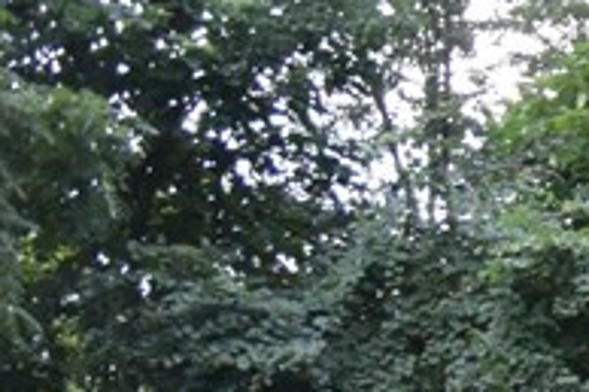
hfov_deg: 10.9
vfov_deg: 8.6
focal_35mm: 151
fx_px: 2468
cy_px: 802
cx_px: 1542
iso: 500
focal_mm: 10
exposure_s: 1/125
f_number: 3.5
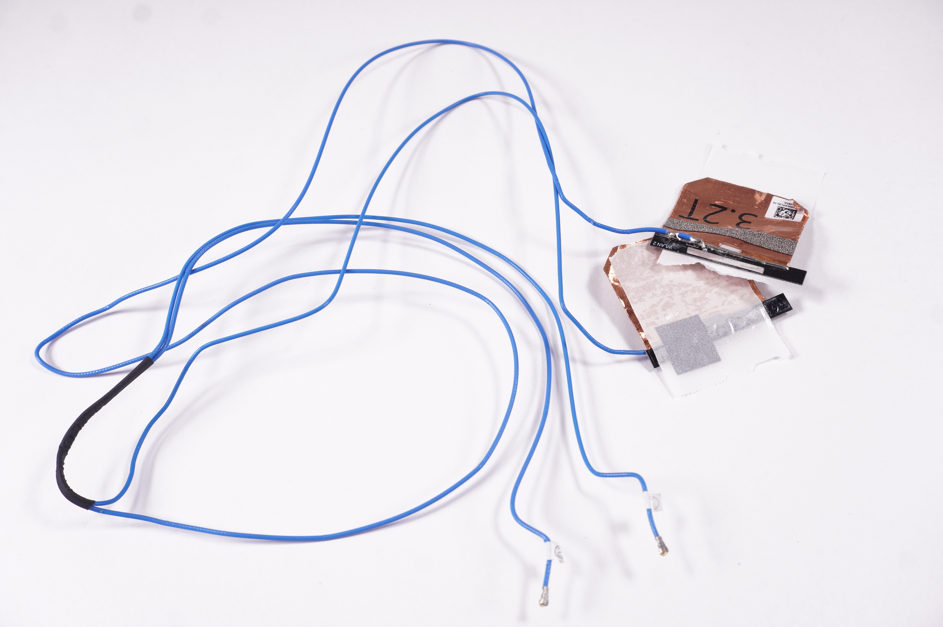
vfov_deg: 34.1
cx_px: 472
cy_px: 314
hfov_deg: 49.6
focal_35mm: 39
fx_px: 1021
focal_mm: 26
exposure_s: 1/200
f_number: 8
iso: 640
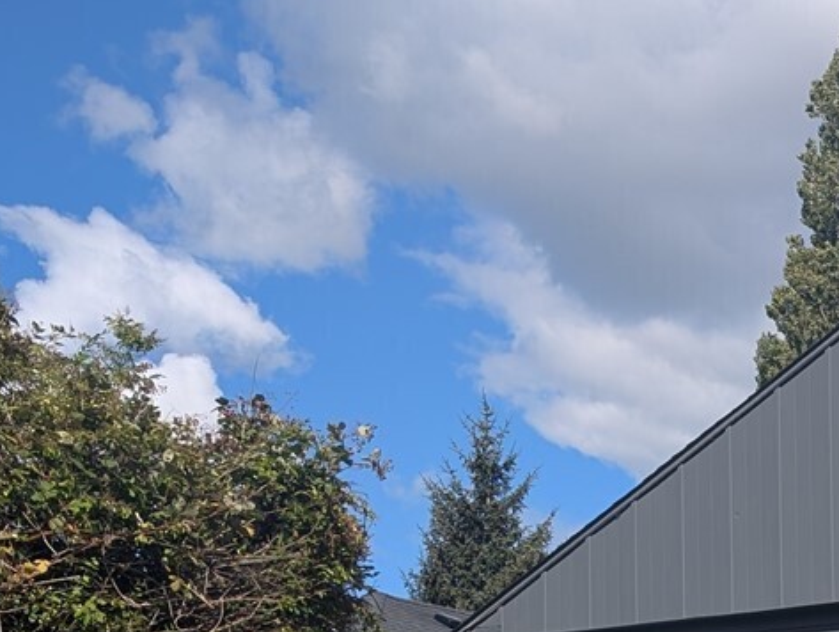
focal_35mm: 81
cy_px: 979
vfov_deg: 16.5
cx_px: 1210
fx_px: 1966
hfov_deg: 20.9
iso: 18
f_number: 1.68
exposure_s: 1/1167
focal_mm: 6.9
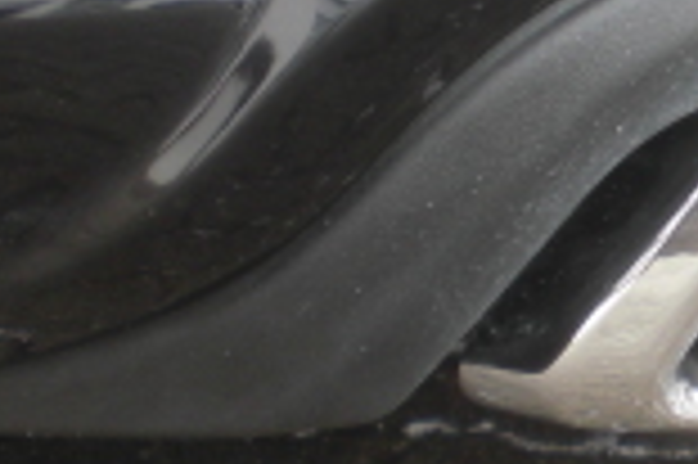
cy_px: 212
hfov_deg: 12.0
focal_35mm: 163
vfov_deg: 8.4
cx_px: 1054
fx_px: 3157
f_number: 3.1
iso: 64
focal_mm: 6.3
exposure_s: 1/100
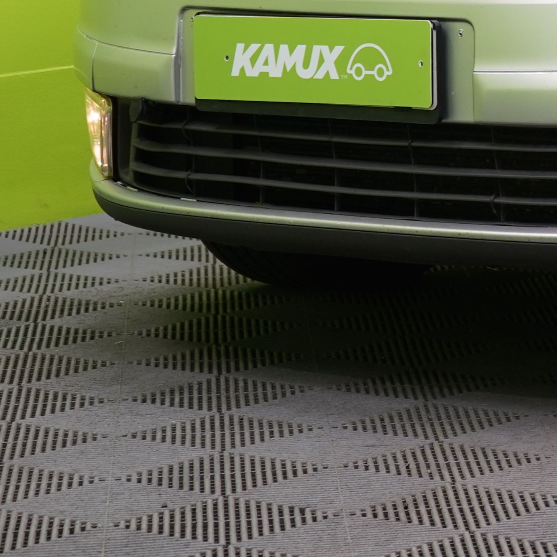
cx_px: 1025
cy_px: -249
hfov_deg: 8.4
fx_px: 3623
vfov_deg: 8.6
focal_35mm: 199
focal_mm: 52
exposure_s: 1/30
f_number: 5
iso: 400
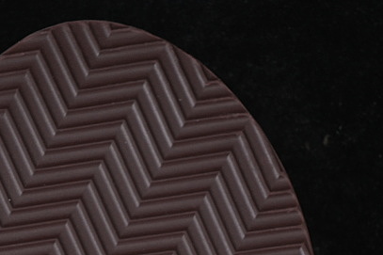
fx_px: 2116
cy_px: 316
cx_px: 132
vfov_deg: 6.8
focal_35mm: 199
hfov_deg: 10.3
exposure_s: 1/60
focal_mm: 50
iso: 160
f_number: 6.3
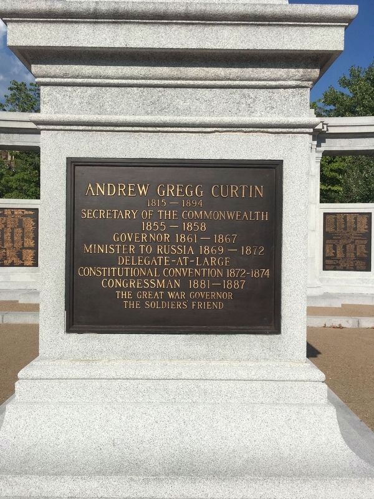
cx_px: 187
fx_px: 418
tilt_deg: +0.9
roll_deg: -1.9
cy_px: 250
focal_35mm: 29
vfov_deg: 61.7
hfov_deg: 48.2
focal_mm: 4.15
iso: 25
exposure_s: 1/3077
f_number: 2.2
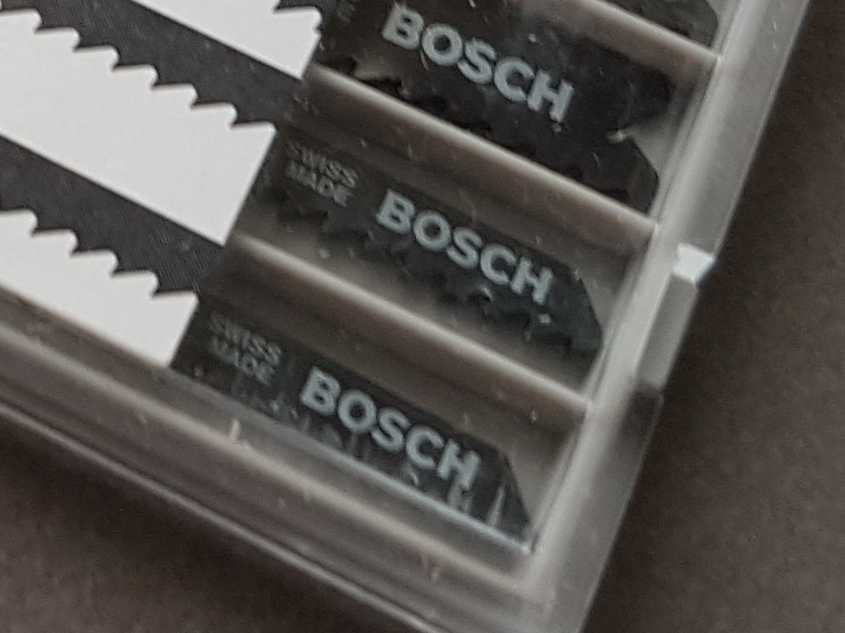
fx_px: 2514
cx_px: -330
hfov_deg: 17.6
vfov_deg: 13.7
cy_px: -242
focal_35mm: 103
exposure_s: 1/60
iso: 50
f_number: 1.7
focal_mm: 4.2
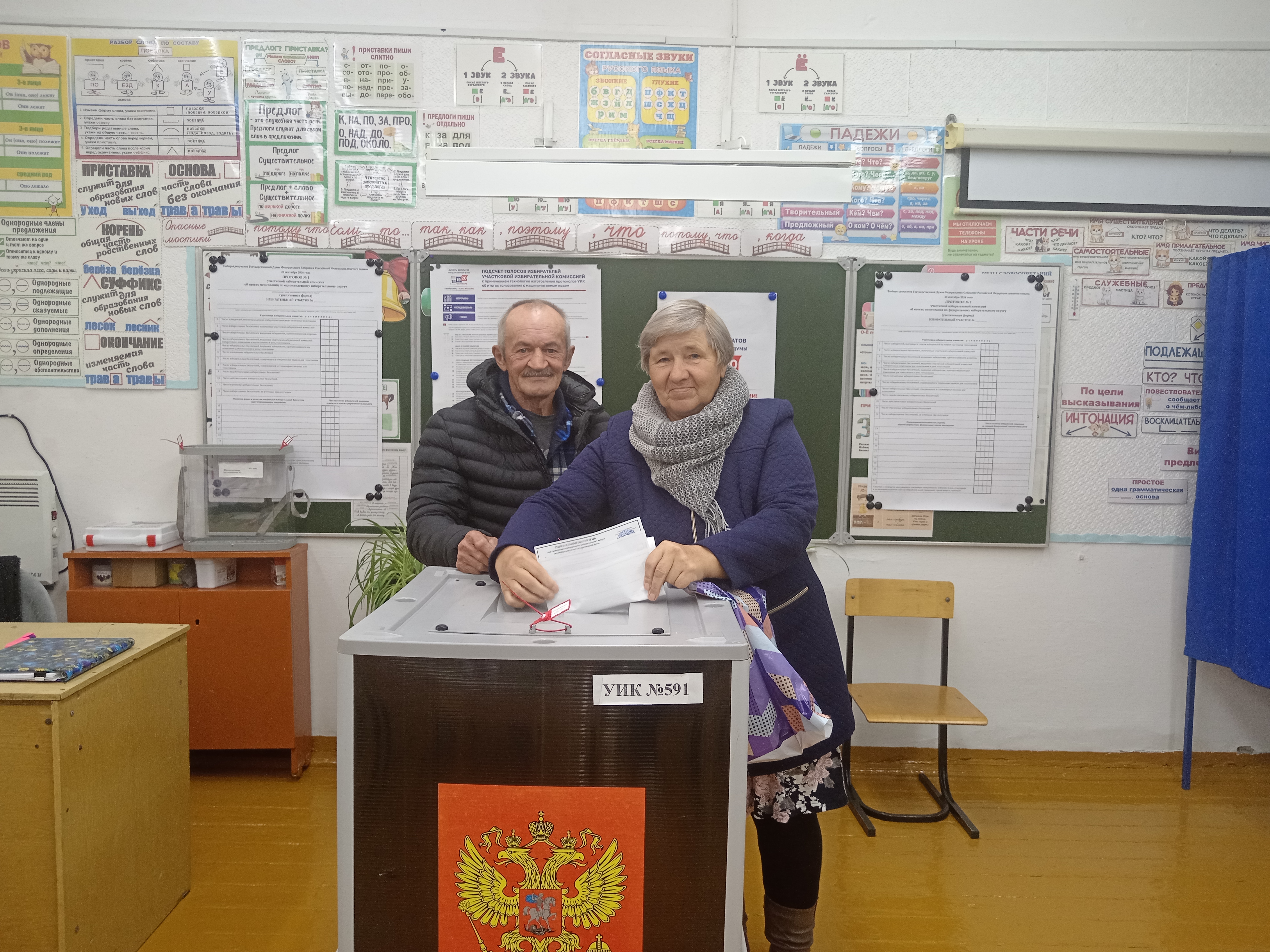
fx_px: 991
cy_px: 476
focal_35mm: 27
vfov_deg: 51.4
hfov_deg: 65.3
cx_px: 635
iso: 742
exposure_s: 1/50
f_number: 1.9
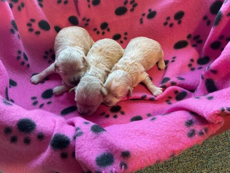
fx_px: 193
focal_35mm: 29
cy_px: 86
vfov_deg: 48.2
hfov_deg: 61.7
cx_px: 115
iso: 64
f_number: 1.8
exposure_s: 1/50
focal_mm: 3
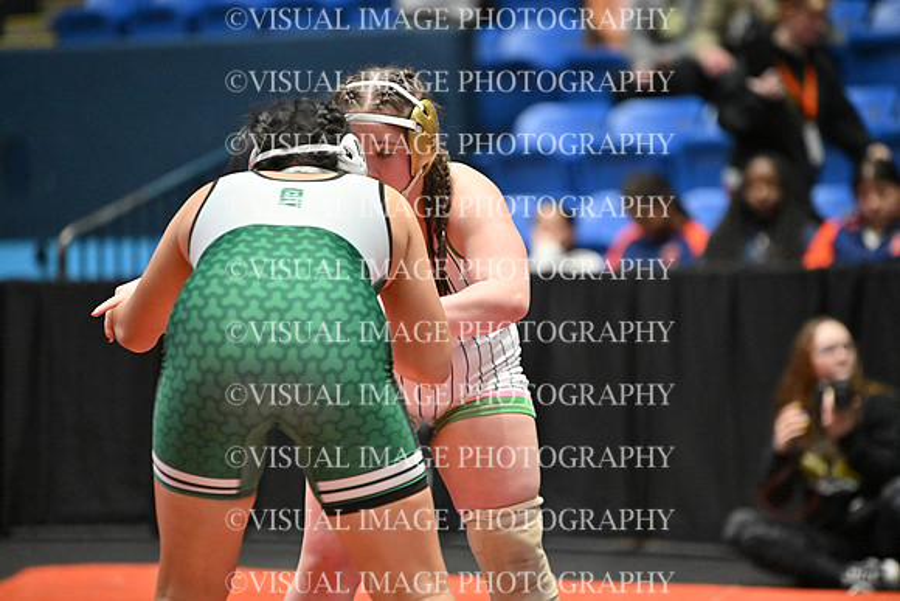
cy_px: 300
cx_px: 450
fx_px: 5001
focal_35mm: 200
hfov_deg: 10.3
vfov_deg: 6.9
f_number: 2.8
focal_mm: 200
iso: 6400
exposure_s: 1/1250
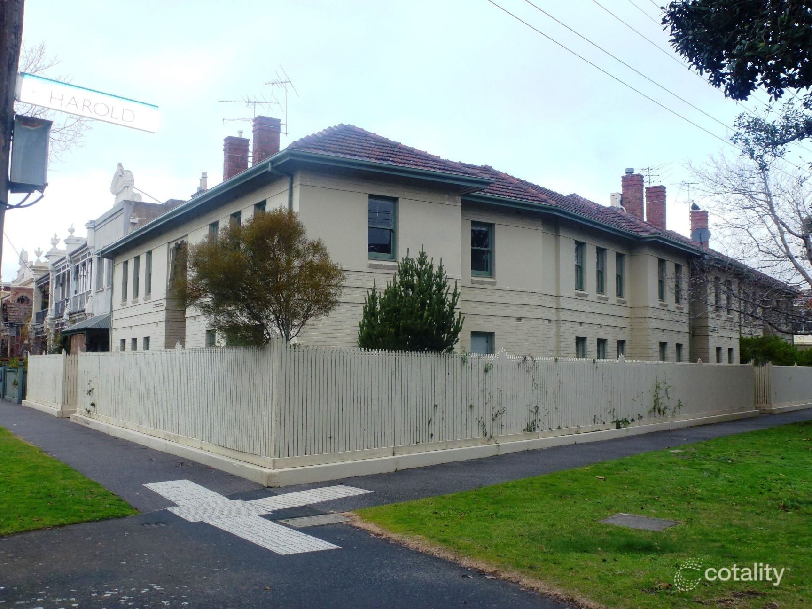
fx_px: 774
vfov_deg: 42.9
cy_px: 304
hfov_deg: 55.4
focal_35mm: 33
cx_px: 406
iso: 100
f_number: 4
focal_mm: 5.9
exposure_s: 1/250
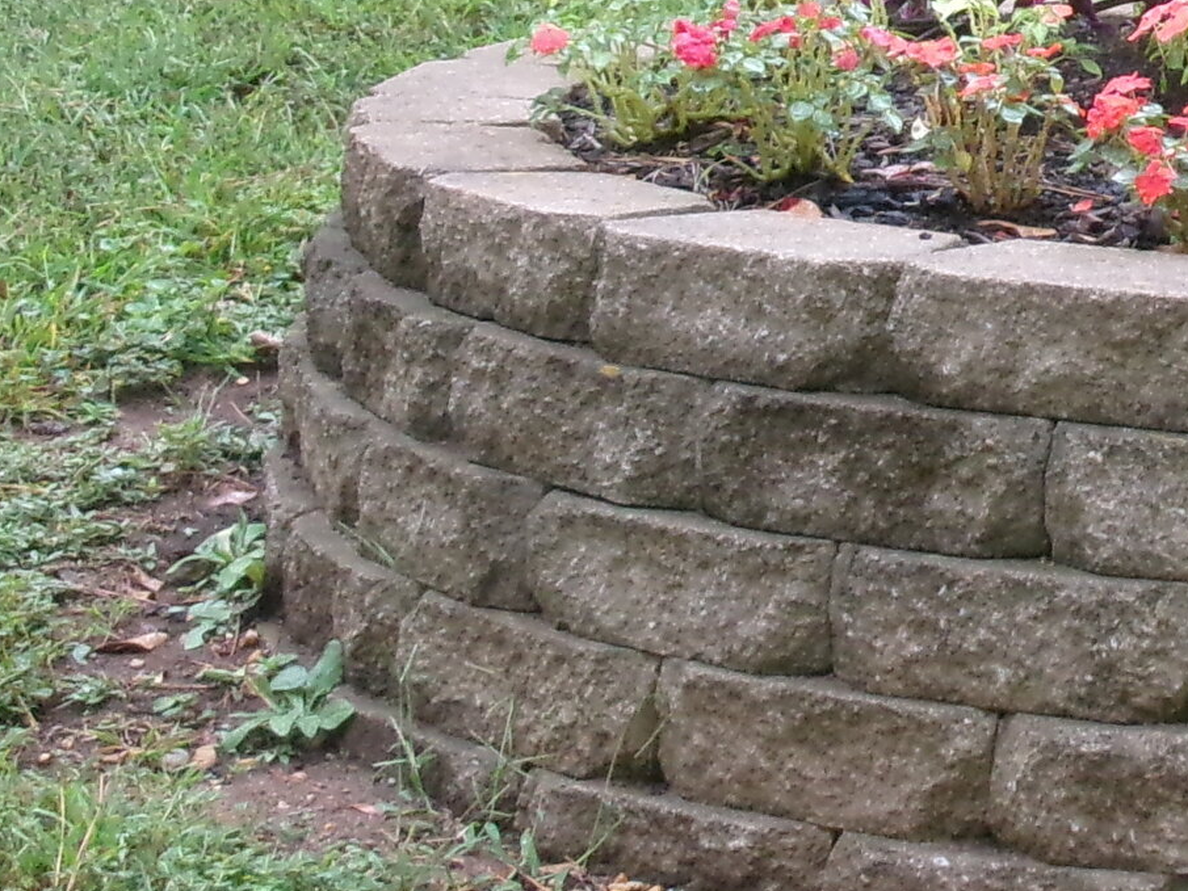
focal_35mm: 146
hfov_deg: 13.2
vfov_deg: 10.1
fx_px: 5011
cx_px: 1391
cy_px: -49
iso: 379
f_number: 4.7
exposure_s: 1/34
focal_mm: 7.8
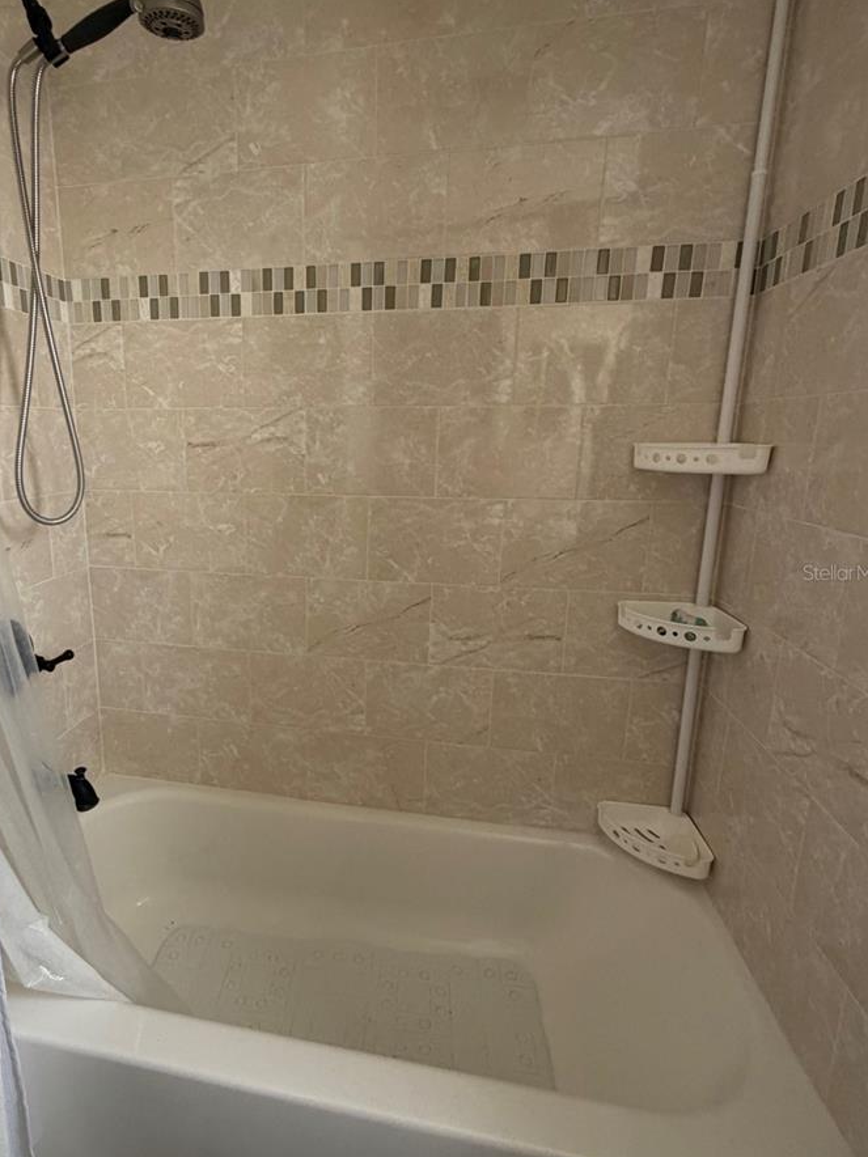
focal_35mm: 19
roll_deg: -0.5
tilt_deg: -12.6
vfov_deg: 84.7
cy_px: 572
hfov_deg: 67.2
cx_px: 306
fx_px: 635
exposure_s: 1/112
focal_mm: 2.22
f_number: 2.2
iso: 320
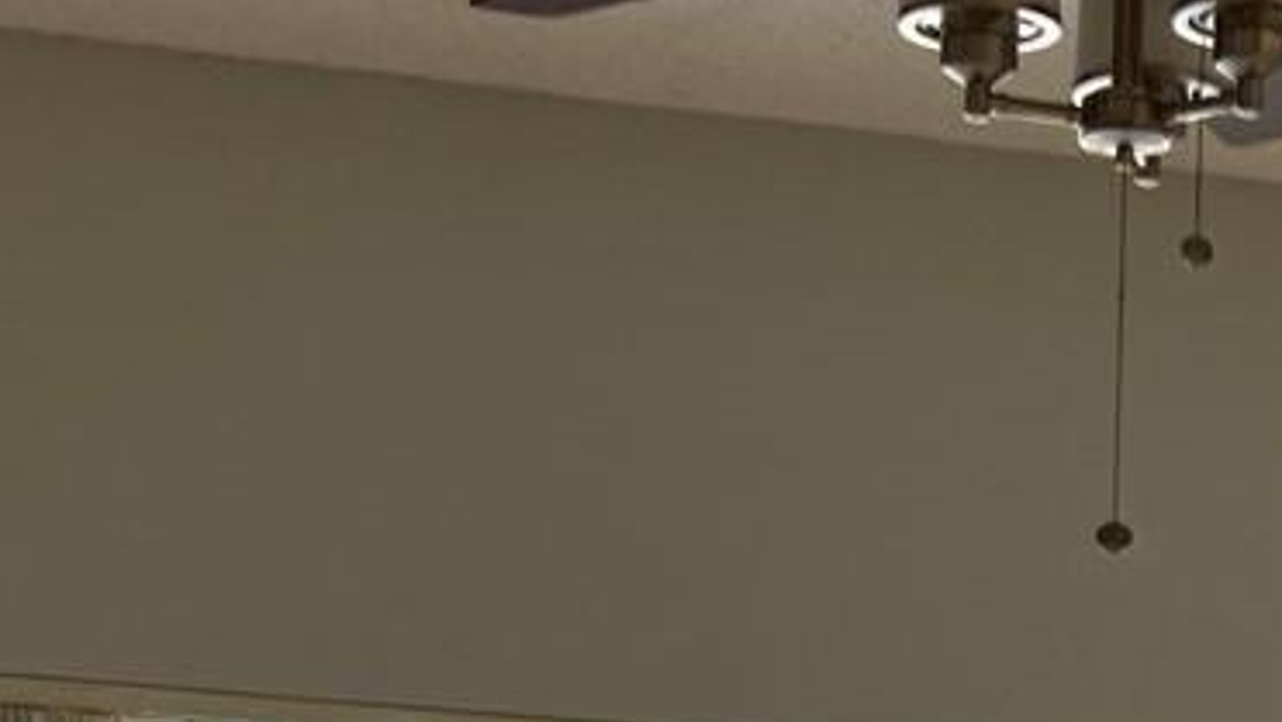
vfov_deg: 9.2
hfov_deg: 17.4
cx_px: 1106
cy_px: 1517
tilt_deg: -1.7
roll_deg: -1.3
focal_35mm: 122
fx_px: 4149
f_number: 1.5
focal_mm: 5.7
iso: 64
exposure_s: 1/120
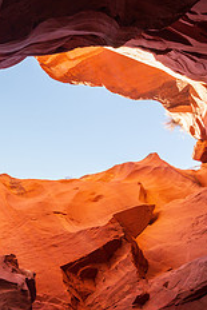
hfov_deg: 19.7
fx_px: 560
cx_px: -41
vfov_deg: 30.2
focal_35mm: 65
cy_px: 251
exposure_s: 1/200
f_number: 10
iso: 1000
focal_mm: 26
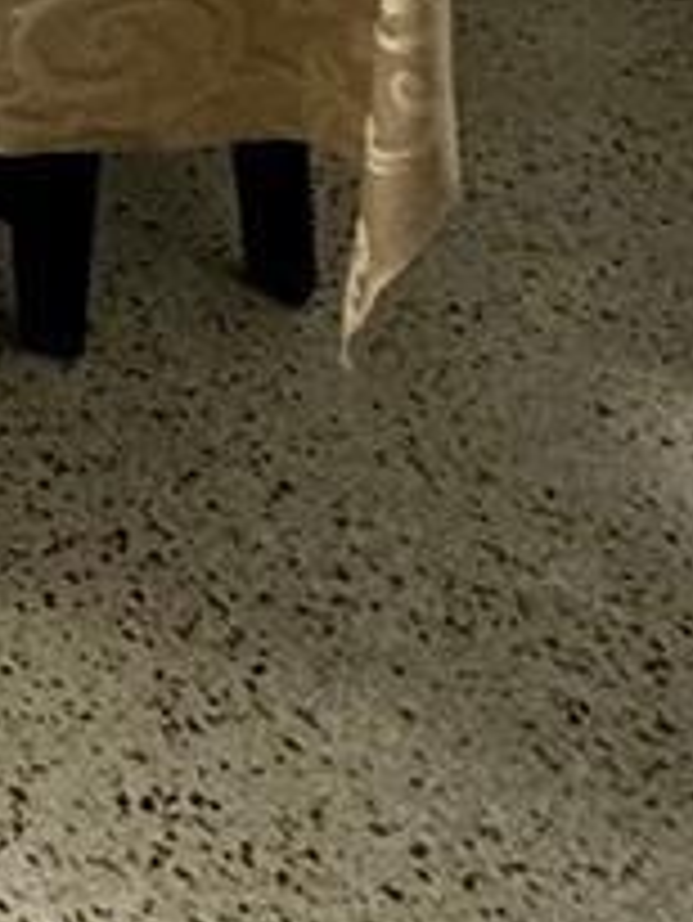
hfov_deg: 14.2
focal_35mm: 82
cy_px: -711
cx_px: -806
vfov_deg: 18.7
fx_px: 2187
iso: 200
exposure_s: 1/60
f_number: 2.2
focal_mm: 2.22
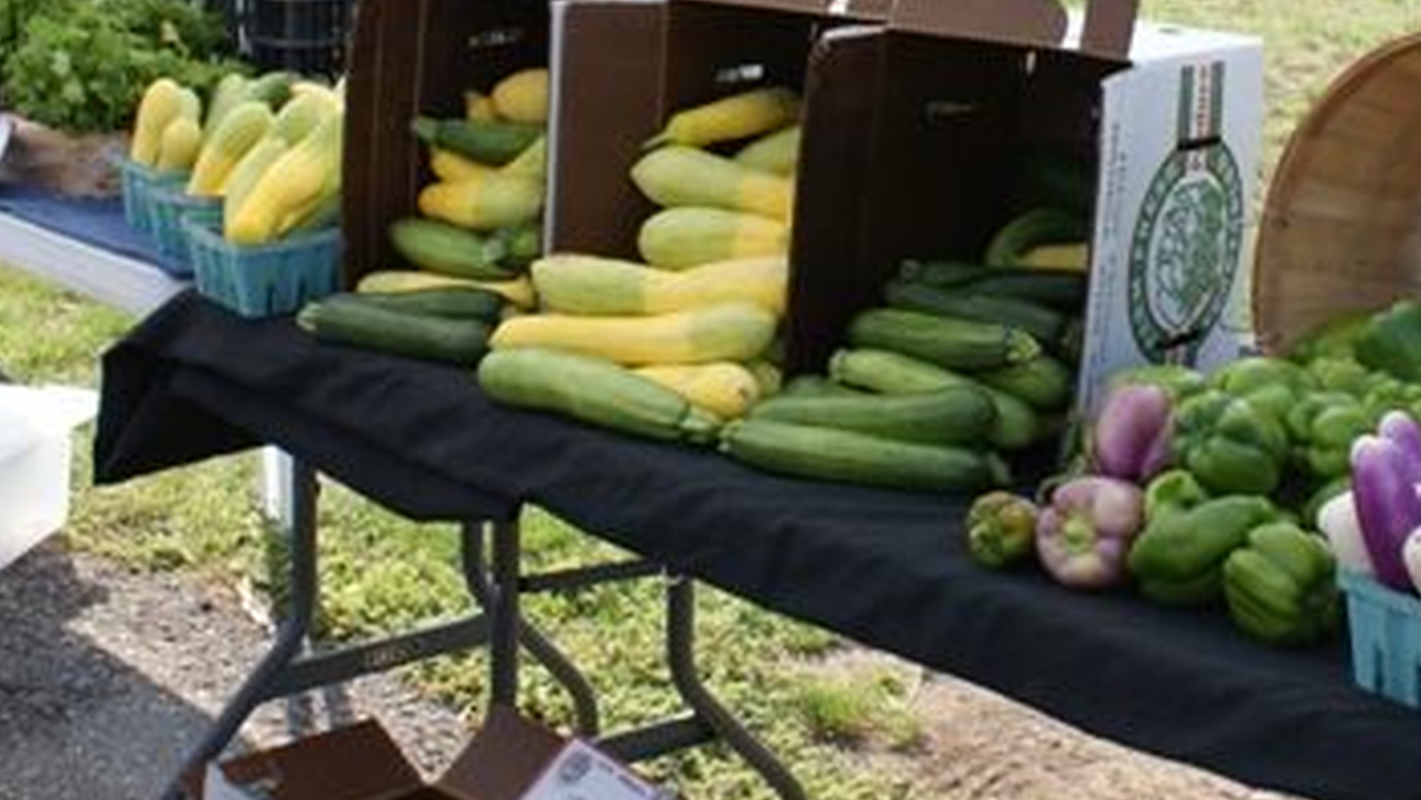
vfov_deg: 17.2
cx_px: 938
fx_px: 2600
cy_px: 53
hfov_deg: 30.4
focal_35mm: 69
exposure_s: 1/80
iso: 100
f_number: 8
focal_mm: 24
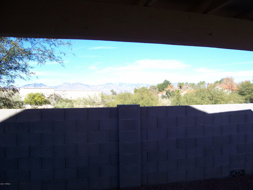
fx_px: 248
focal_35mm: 34
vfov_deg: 41.8
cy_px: 95
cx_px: 126
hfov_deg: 54.0
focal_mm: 5.6
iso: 80
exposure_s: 1/646
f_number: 2.7
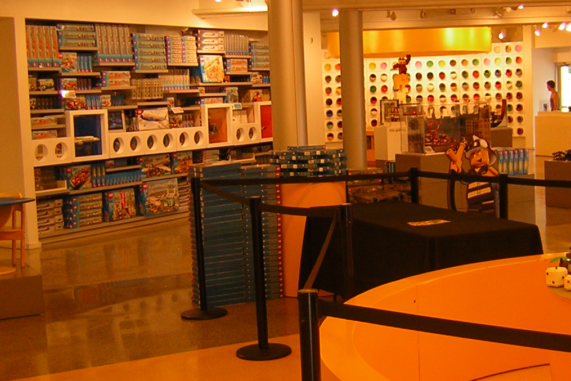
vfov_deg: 23.0
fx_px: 936
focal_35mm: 59
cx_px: 402
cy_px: 192
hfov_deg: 33.5
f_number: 2.6
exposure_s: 1/50.6
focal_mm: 4.7
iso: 50
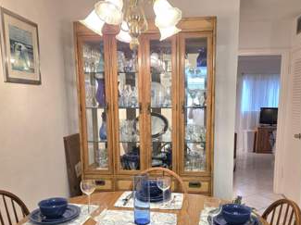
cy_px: 151
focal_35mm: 34
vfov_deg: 41.1
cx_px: 159
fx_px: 295
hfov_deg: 54.0
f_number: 1.8
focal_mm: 5.4
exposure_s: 1/120
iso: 160
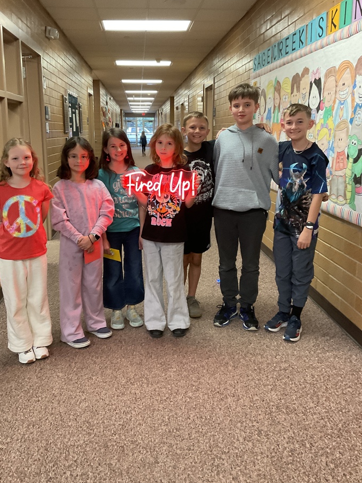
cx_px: 171
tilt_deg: -11.3
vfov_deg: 55.3
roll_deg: -0.8
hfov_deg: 42.9
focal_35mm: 33
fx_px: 460
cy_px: 224
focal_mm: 3
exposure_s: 1/60
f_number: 1.8
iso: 250
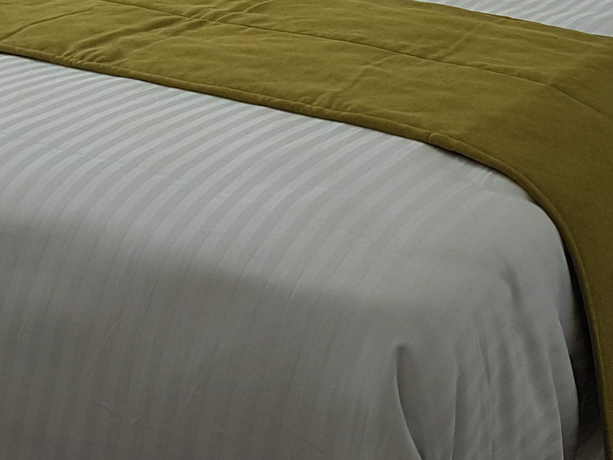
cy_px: -207
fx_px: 1399
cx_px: 238
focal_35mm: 79
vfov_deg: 17.1
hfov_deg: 24.7
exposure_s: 1/214
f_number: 1.7
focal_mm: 4.2
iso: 40
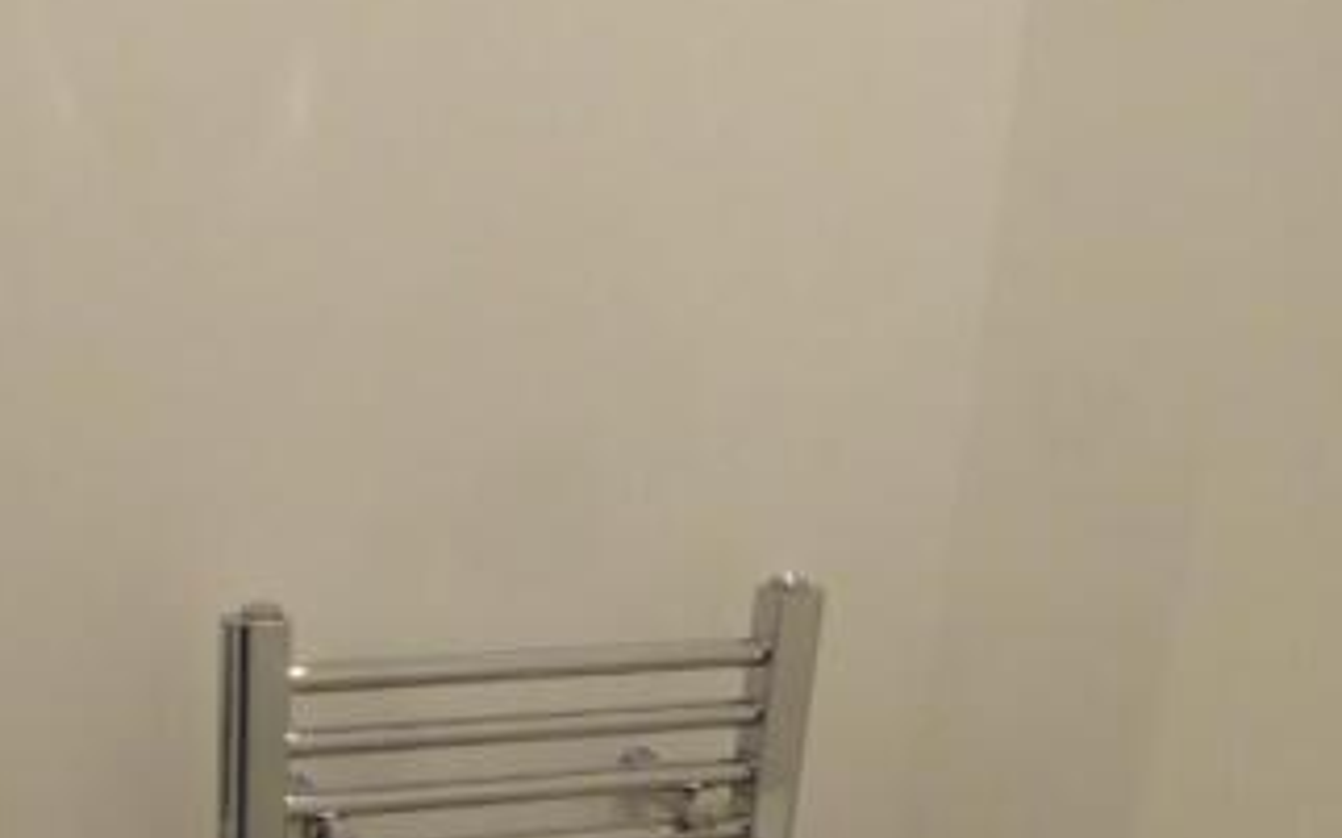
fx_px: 1682
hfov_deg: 40.9
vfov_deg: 26.2
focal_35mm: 46
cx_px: 198
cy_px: 882
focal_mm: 4.3
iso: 800
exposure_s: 1/60
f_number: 6.3
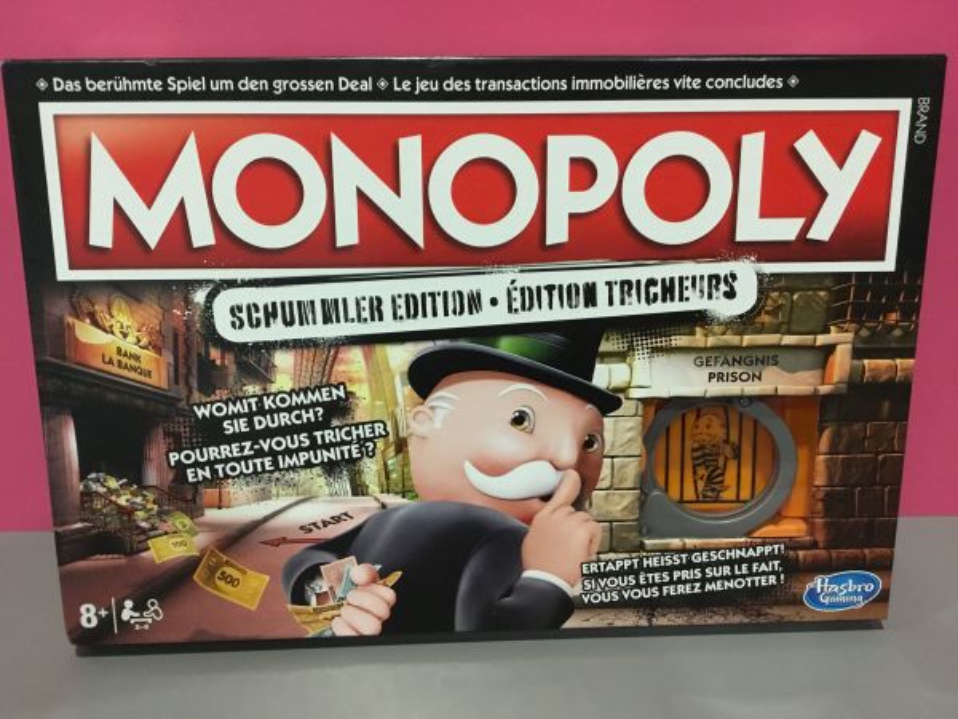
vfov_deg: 45.4
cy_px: 360
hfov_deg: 58.4
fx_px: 858
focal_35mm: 31
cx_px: 479
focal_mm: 3.3
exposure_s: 1/20
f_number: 2.4
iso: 250
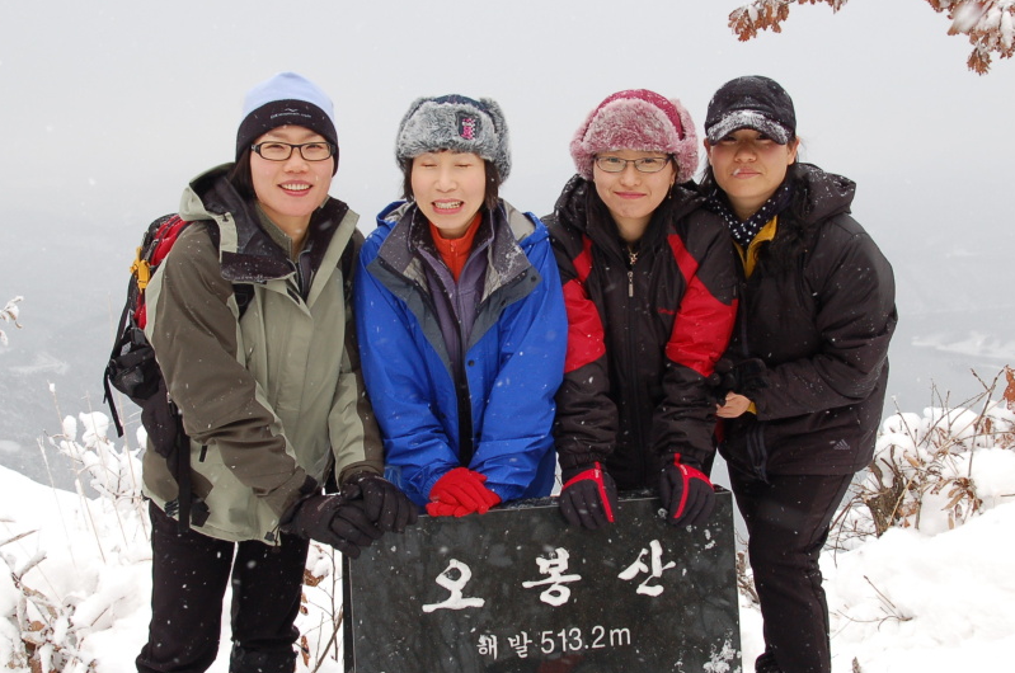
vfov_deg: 26.9
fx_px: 1407
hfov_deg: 39.7
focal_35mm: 50
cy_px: 346
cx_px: 504
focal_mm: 26
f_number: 9
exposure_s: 1/160
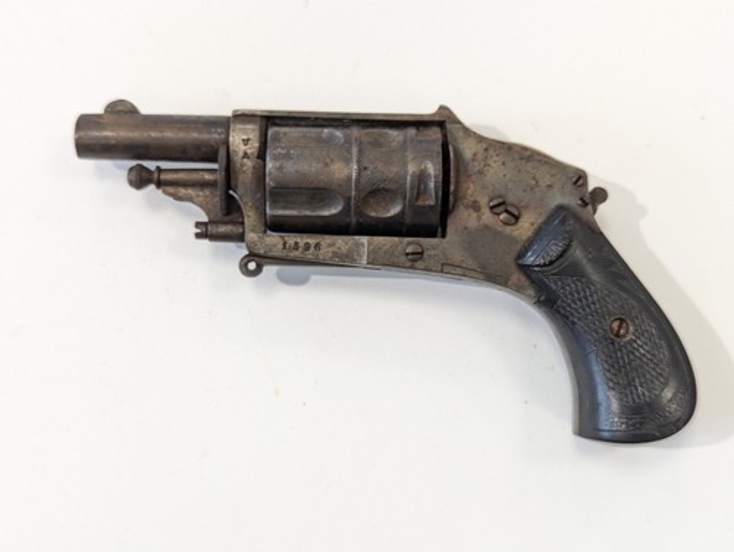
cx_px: 367
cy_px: 276
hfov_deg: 39.6
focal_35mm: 48
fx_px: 1019
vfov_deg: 30.3
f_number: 1.85
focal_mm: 6.81
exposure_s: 1/99.9
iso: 228
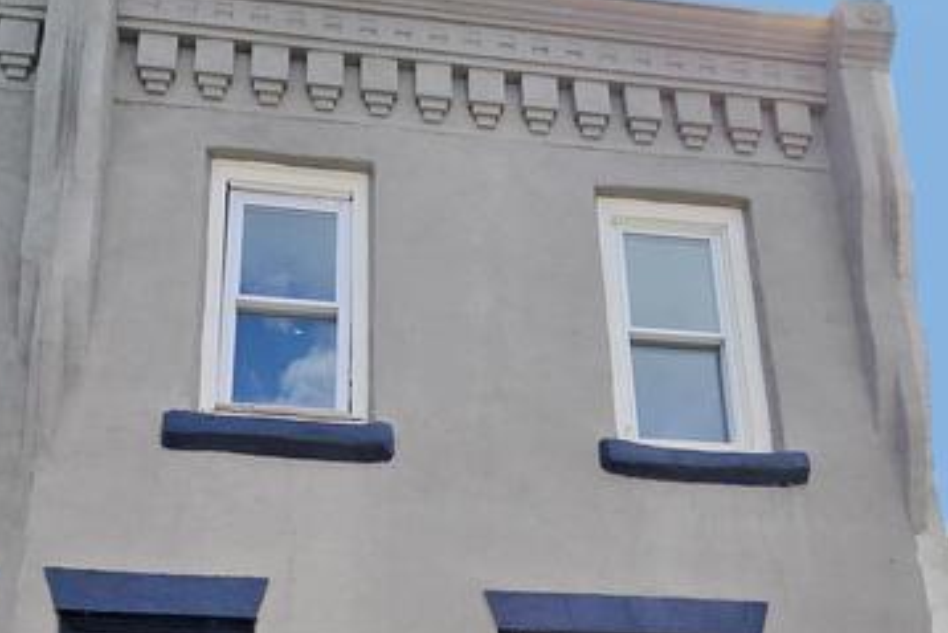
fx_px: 764
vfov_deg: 34.4
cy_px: 789
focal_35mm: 29
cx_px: 381
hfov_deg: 63.1
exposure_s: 1/2558
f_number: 2.2
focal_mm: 2.2
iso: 50
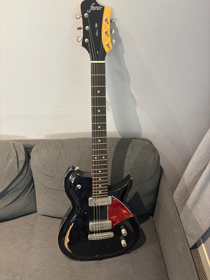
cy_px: 140
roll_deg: -2.6
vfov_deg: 67.3
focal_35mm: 26
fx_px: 210
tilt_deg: -42.8
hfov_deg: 53.1
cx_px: 105
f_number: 1.6
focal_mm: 5.96
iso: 400
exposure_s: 1/60
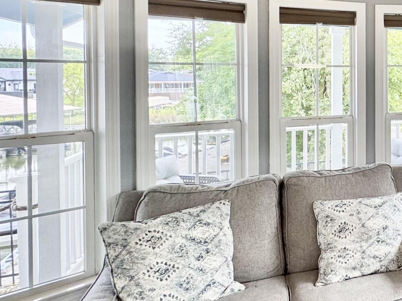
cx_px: 517
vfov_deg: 36.3
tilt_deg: -1.8
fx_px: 453
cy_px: 90
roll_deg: -0.4
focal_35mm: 39
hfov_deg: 34.6
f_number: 2.2
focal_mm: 2.22
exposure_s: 1/120
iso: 40
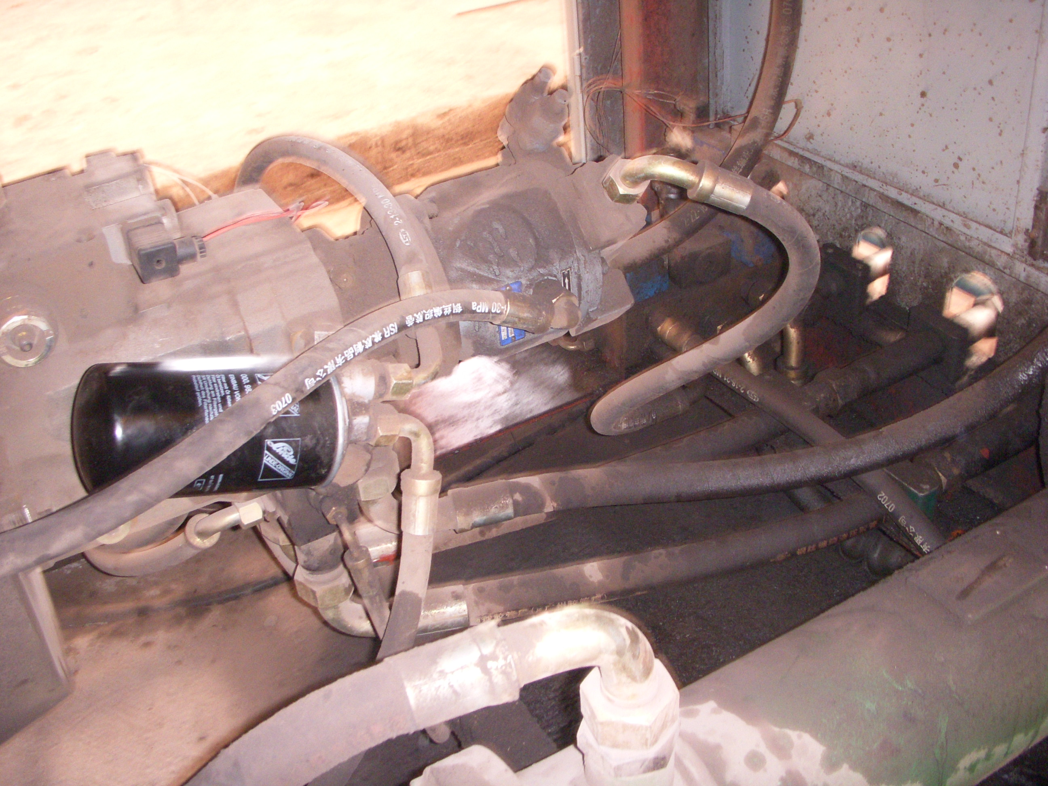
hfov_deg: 49.0
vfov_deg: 37.7
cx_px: 524
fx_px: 1150
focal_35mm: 38
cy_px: 393
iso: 400
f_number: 3.3
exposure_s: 1/2
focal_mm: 6.3
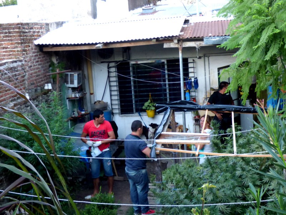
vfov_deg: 27.5
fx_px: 438
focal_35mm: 53
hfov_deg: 36.2
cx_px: 143
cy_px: 108
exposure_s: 1/40
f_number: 3.9
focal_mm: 9.51
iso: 800
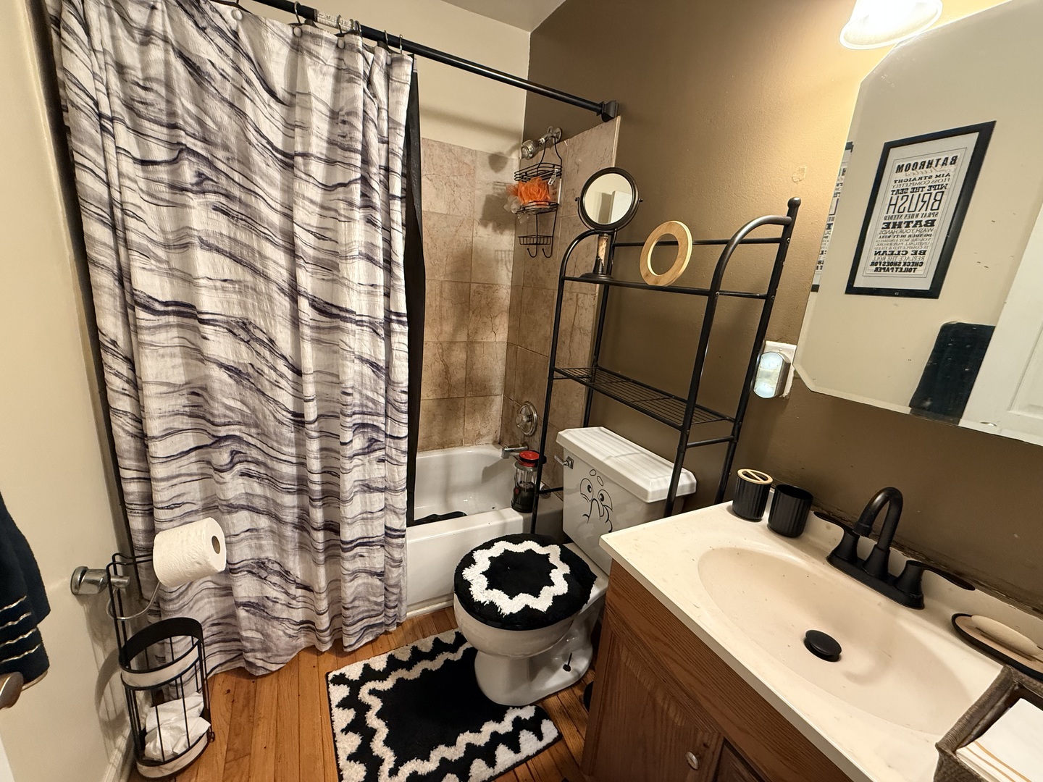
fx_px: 422
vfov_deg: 85.7
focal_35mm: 14
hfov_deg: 102.1
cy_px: 391
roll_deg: -4.3
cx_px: 522
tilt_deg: -14.8
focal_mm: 2.22
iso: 400
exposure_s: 1/60
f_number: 2.2
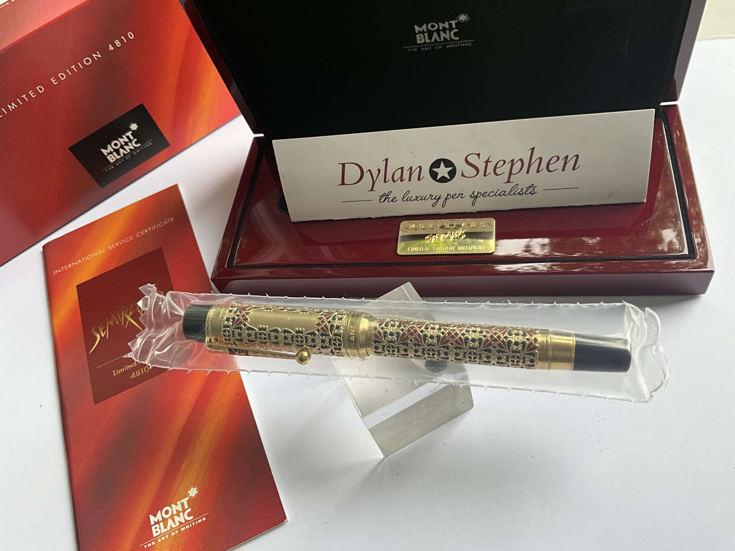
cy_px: 276
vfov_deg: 48.2
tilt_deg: -54.9
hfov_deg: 61.7
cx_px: 368
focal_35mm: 29
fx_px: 616
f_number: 1.8
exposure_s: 1/122
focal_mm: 3
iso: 40
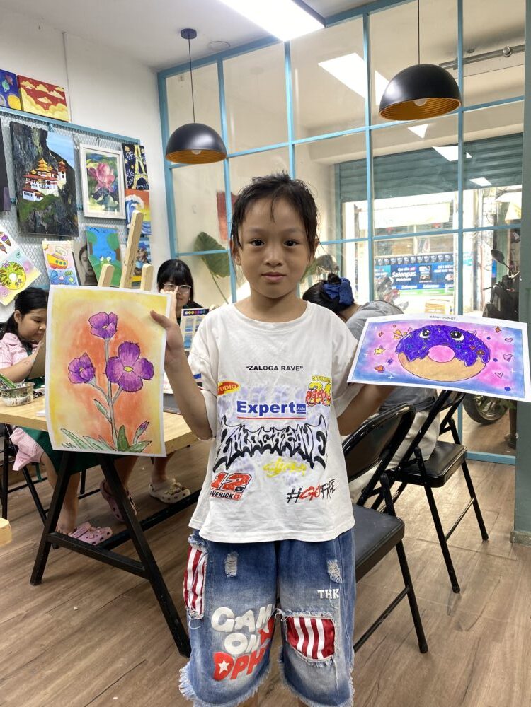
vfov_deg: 67.3
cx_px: 266
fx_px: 532
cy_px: 354
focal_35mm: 26
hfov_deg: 53.1
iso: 80
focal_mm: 4.25
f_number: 1.8
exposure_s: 1/100
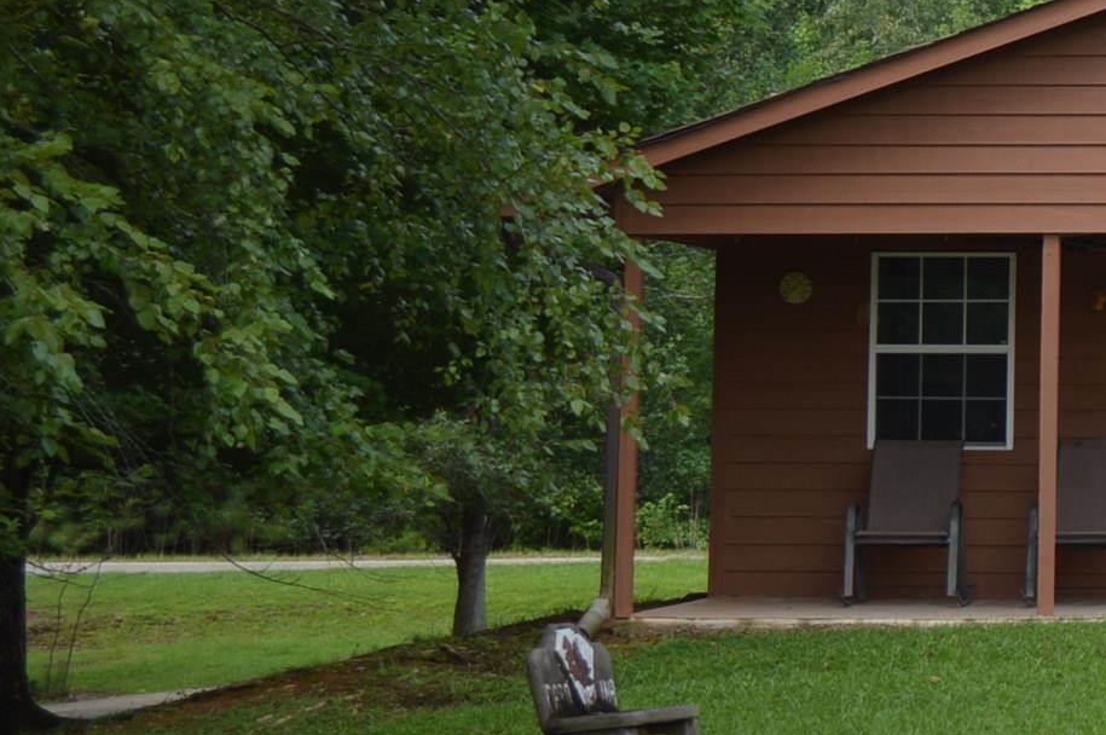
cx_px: 1712
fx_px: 4542
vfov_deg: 9.2
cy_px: 169
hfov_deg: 13.1
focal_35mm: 148
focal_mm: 30
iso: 100
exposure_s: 1/200
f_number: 5.6
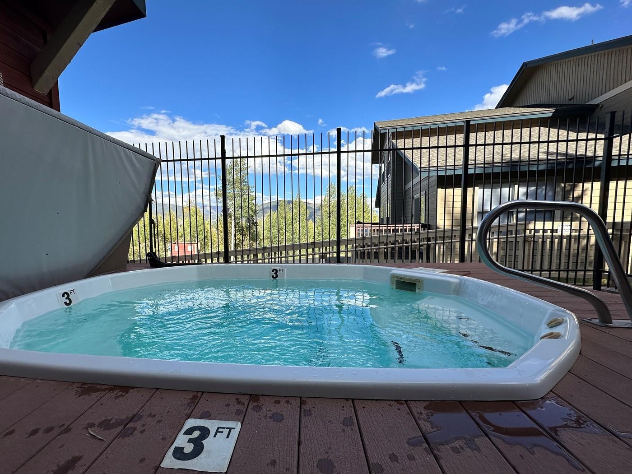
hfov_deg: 93.9
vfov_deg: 78.1
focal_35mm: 16
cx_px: 273
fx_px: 292
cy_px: 248
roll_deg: +1.6
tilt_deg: -4.8
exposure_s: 1/1304
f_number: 2.2
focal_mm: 2.22
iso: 50
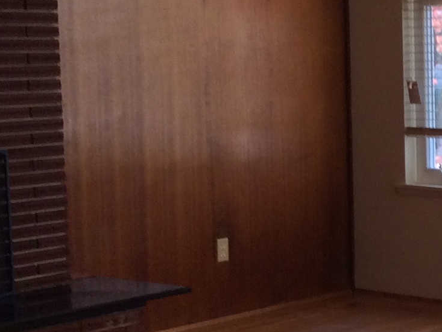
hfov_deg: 16.2
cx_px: 622
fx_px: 1443
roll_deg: +0.6
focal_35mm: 113
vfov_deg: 13.1
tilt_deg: -8.1
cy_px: 158
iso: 40
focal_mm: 3.3
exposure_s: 1/40
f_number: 2.4
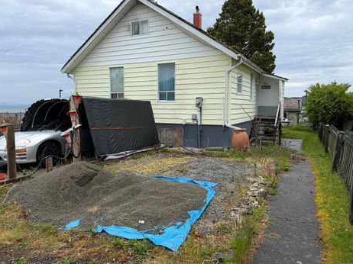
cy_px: 124
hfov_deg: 67.3
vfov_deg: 53.0
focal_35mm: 26
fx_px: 265
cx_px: 169
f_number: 1.78
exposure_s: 1/1211
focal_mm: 6.76
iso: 80
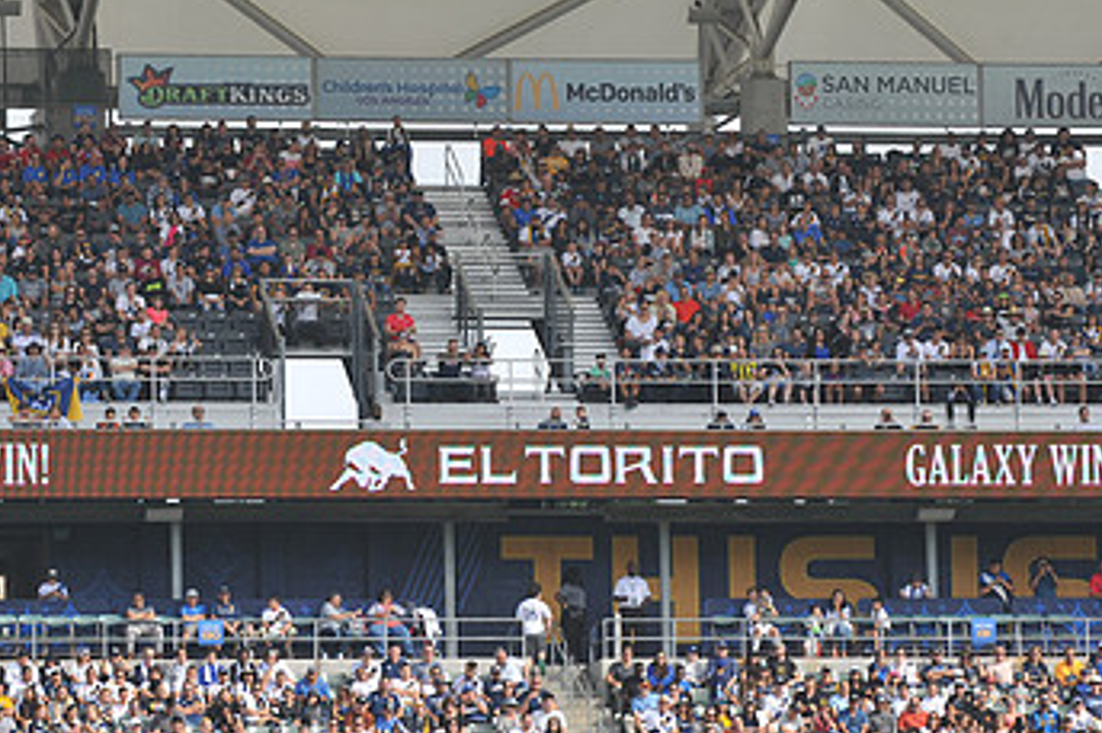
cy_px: 471
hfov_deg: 9.8
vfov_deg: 6.5
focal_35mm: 211
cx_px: 497
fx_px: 6456
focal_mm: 125
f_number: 9
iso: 250
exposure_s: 1/320
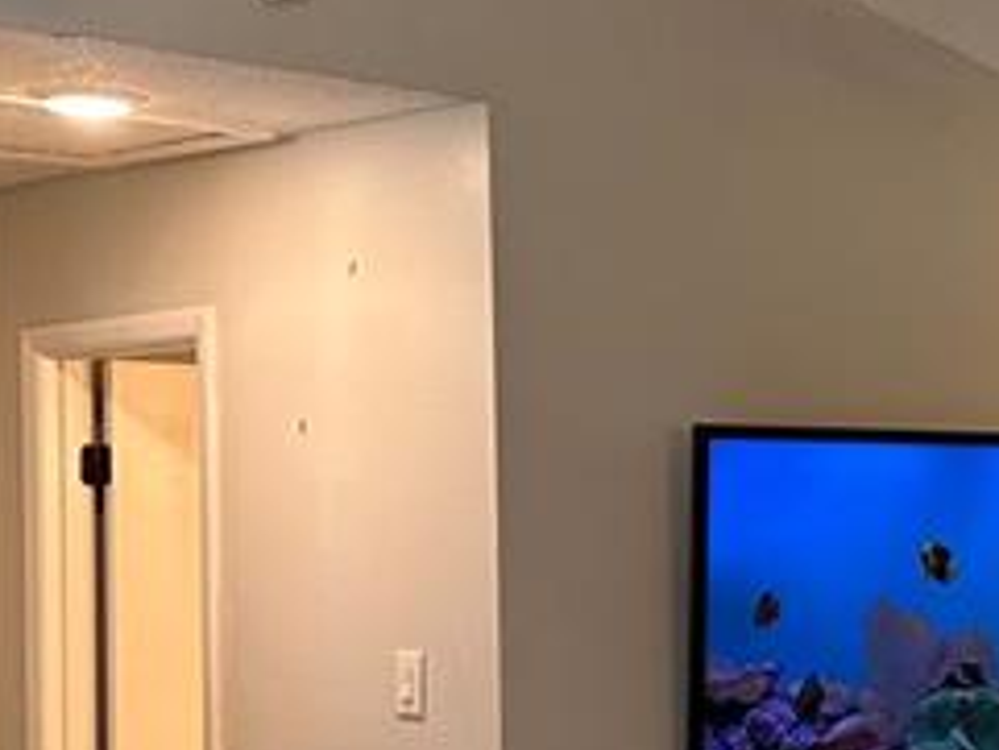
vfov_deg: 14.4
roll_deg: +0.6
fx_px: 2945
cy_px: 580
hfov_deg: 18.2
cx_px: 1210
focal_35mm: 102
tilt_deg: +0.4
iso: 160
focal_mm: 6.86
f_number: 1.78
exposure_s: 1/60
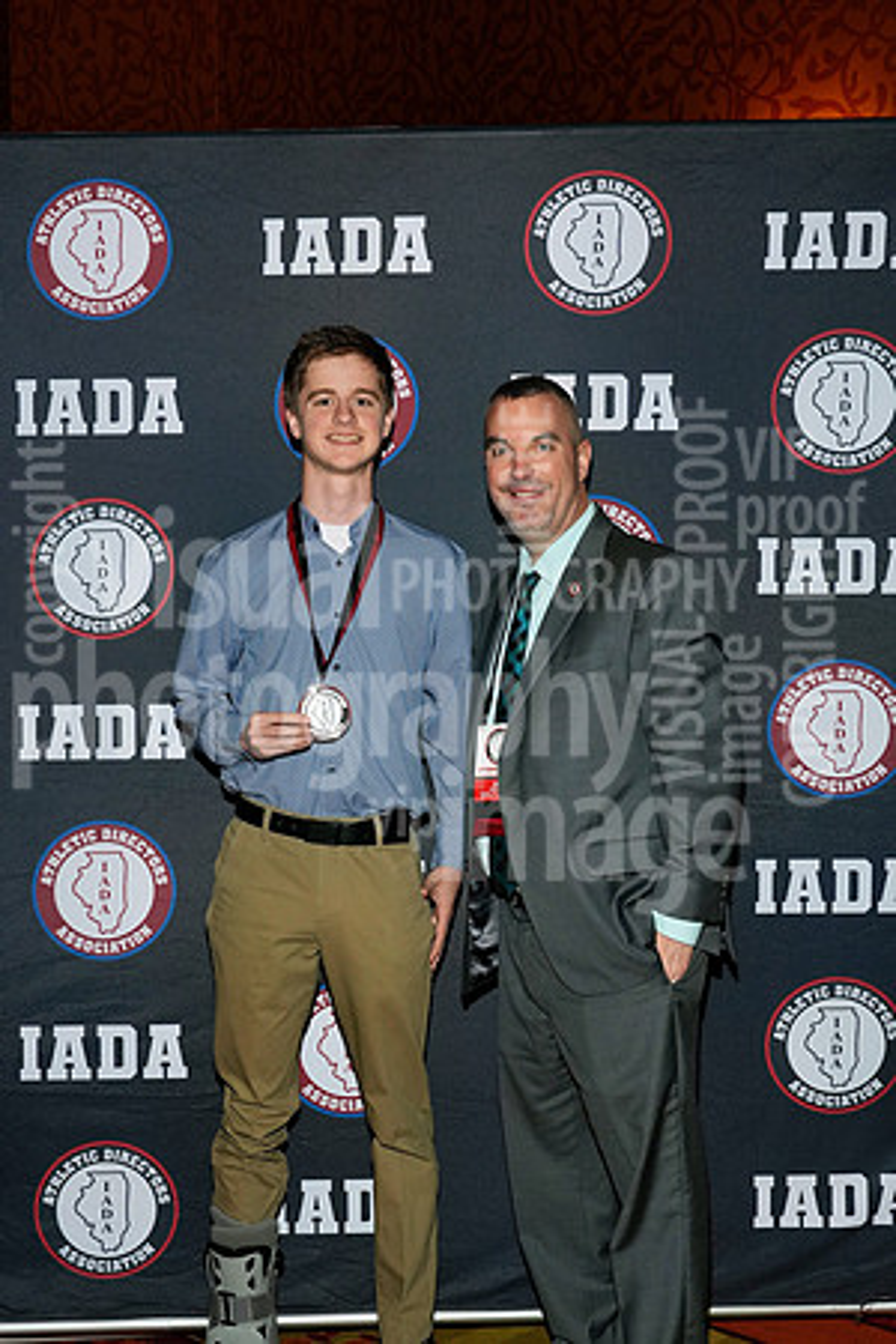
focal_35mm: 56
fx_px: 2072
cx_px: 448
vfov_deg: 35.9
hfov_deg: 24.4
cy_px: 672
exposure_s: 1/125
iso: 800
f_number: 8
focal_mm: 37
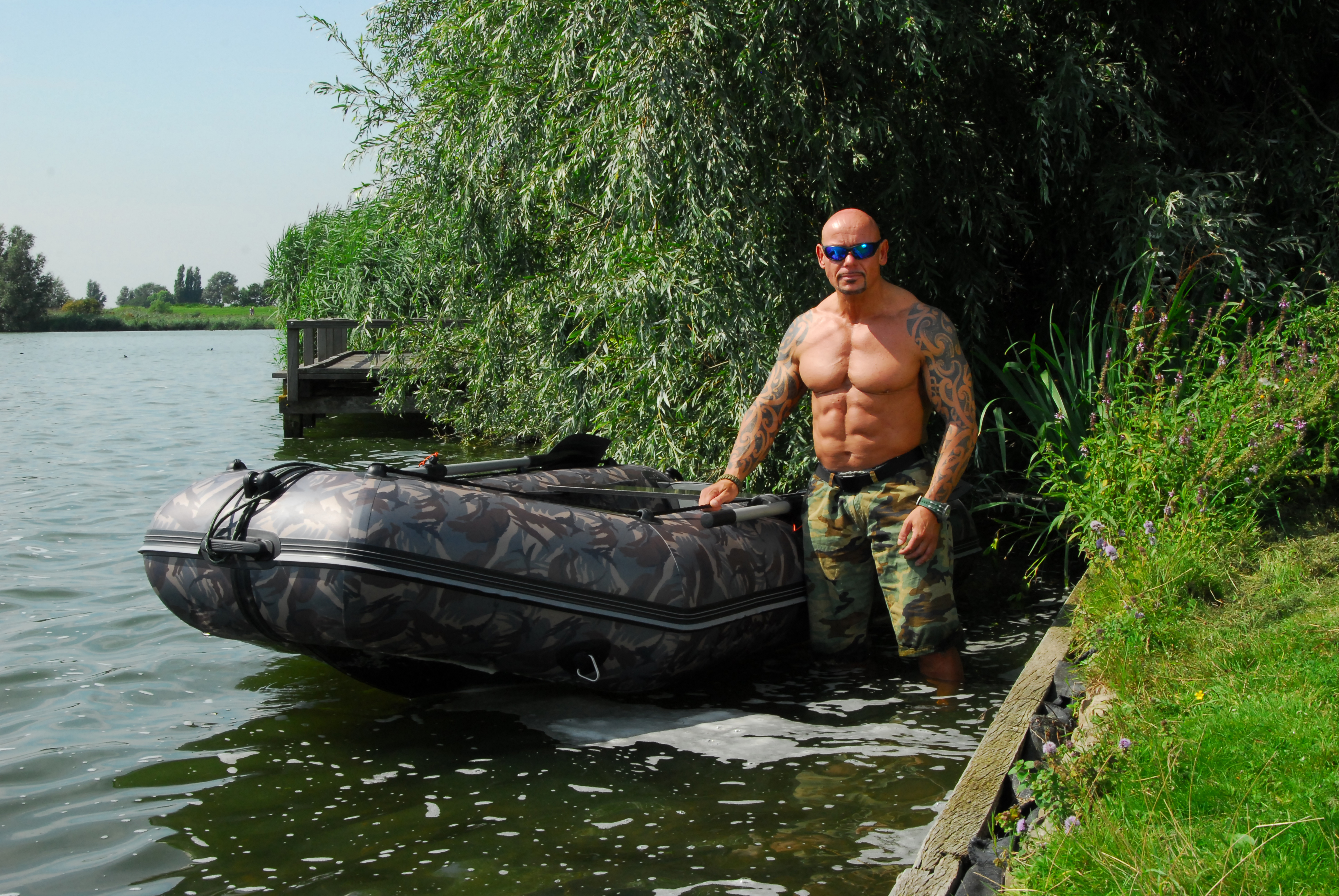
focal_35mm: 48
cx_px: 670
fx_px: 1787
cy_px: 448
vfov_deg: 28.2
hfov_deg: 41.1
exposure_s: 1/160
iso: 400
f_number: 18
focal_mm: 32
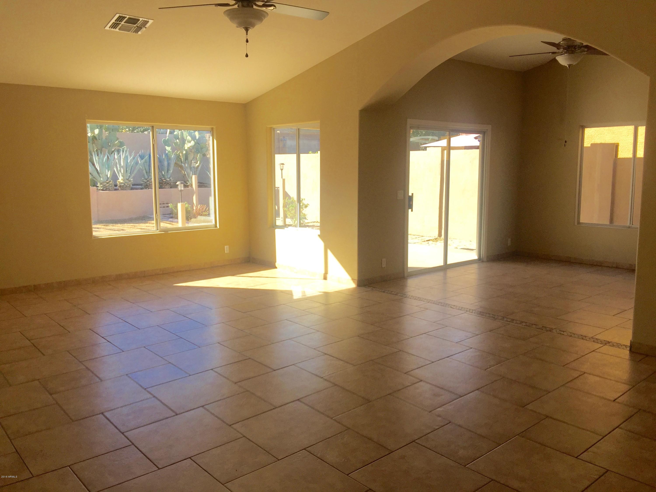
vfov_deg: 48.2
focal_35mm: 29
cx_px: 328
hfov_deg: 61.7
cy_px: 246
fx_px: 550
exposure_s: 1/482
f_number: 2.2
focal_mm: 4.15
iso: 32
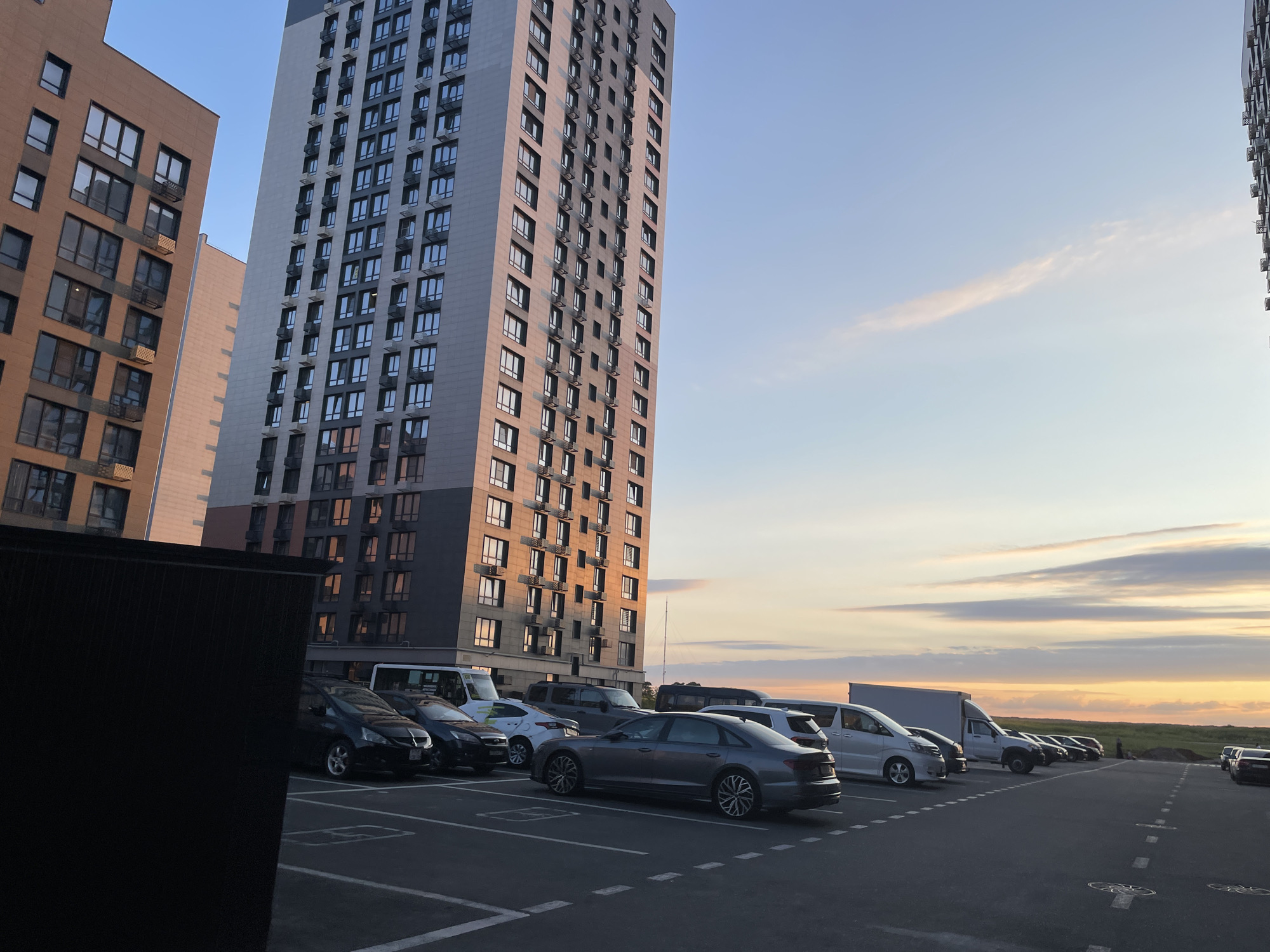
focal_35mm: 26
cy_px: 476
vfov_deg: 53.1
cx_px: 635
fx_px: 954
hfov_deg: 67.3
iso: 32
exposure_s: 1/1114
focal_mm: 4.2
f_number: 1.6
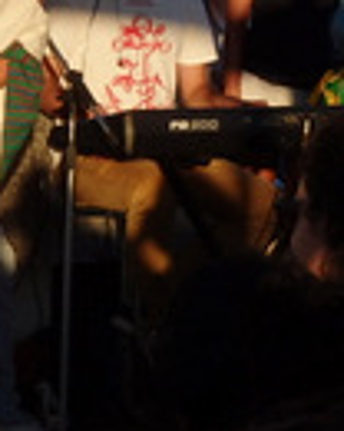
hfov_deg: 6.6
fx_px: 2876
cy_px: 108
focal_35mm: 226
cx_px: -400
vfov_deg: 8.5
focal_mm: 10.7
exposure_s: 1/400
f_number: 5.3
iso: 125
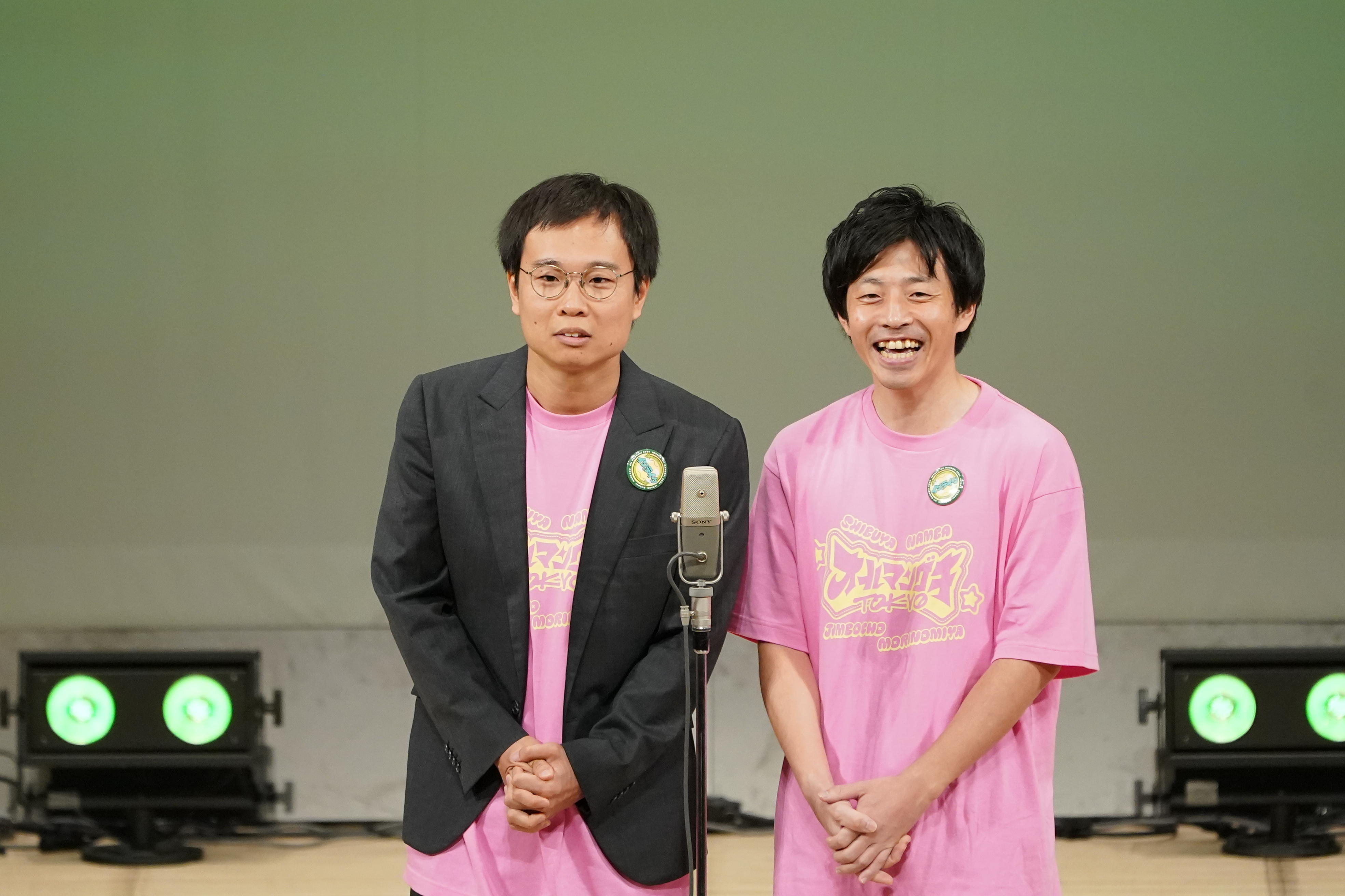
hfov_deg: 3.4
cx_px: 672
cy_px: 448
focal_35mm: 600
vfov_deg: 2.3
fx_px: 22415
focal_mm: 400
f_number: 5.6
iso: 5000
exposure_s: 1/250
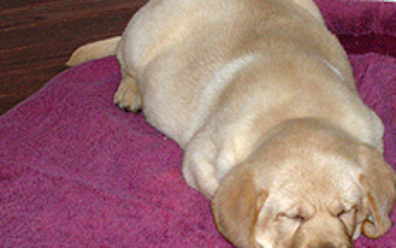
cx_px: 305
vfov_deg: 7.0
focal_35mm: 188
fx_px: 2030
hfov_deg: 11.1
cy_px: 138
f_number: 4.9
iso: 200
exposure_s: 1/60.1
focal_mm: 17.1
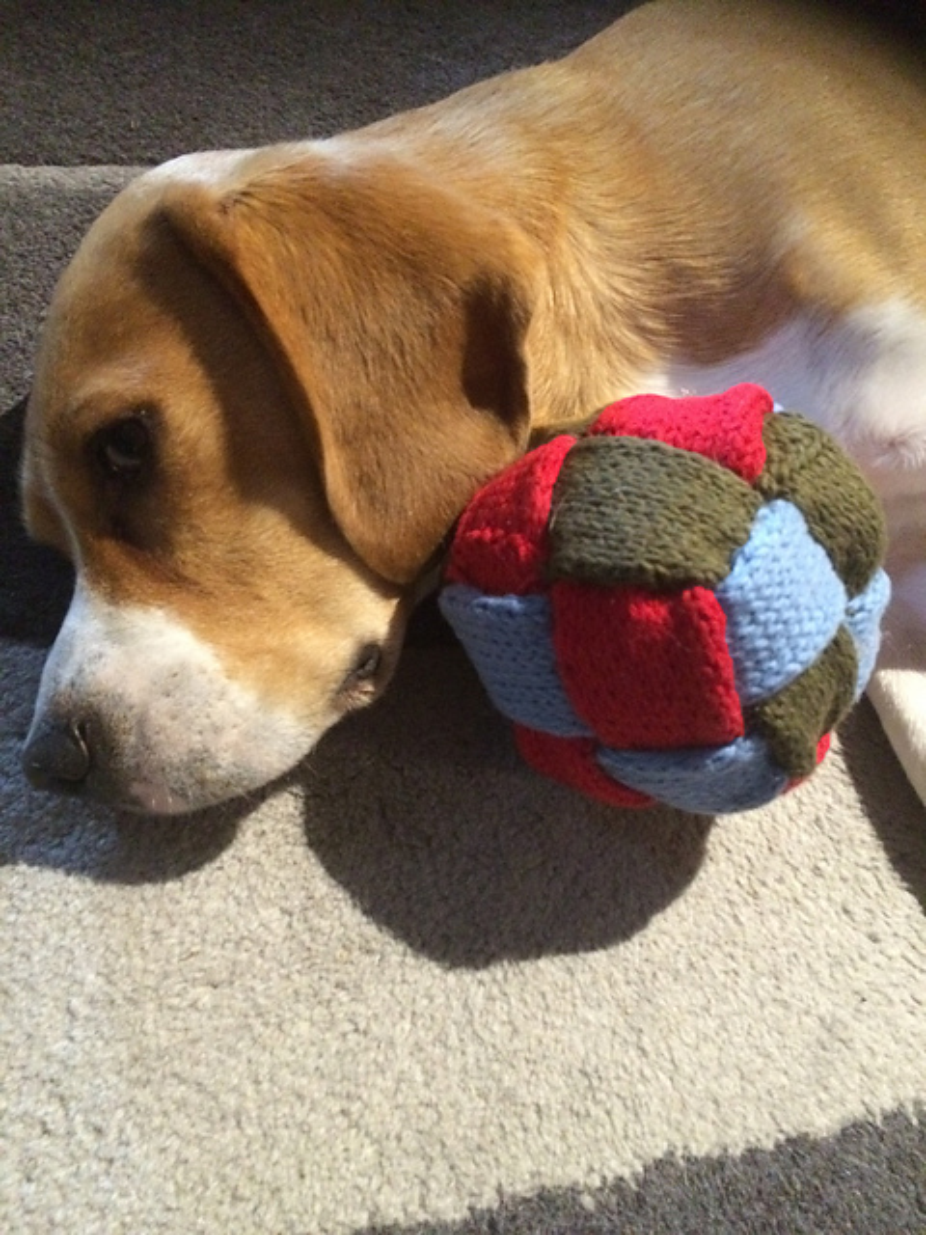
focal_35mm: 29
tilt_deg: -53.6
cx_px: 463
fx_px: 1034
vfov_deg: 61.7
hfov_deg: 48.2
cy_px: 618
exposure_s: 1/15
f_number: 2.2
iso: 500
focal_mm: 4.15
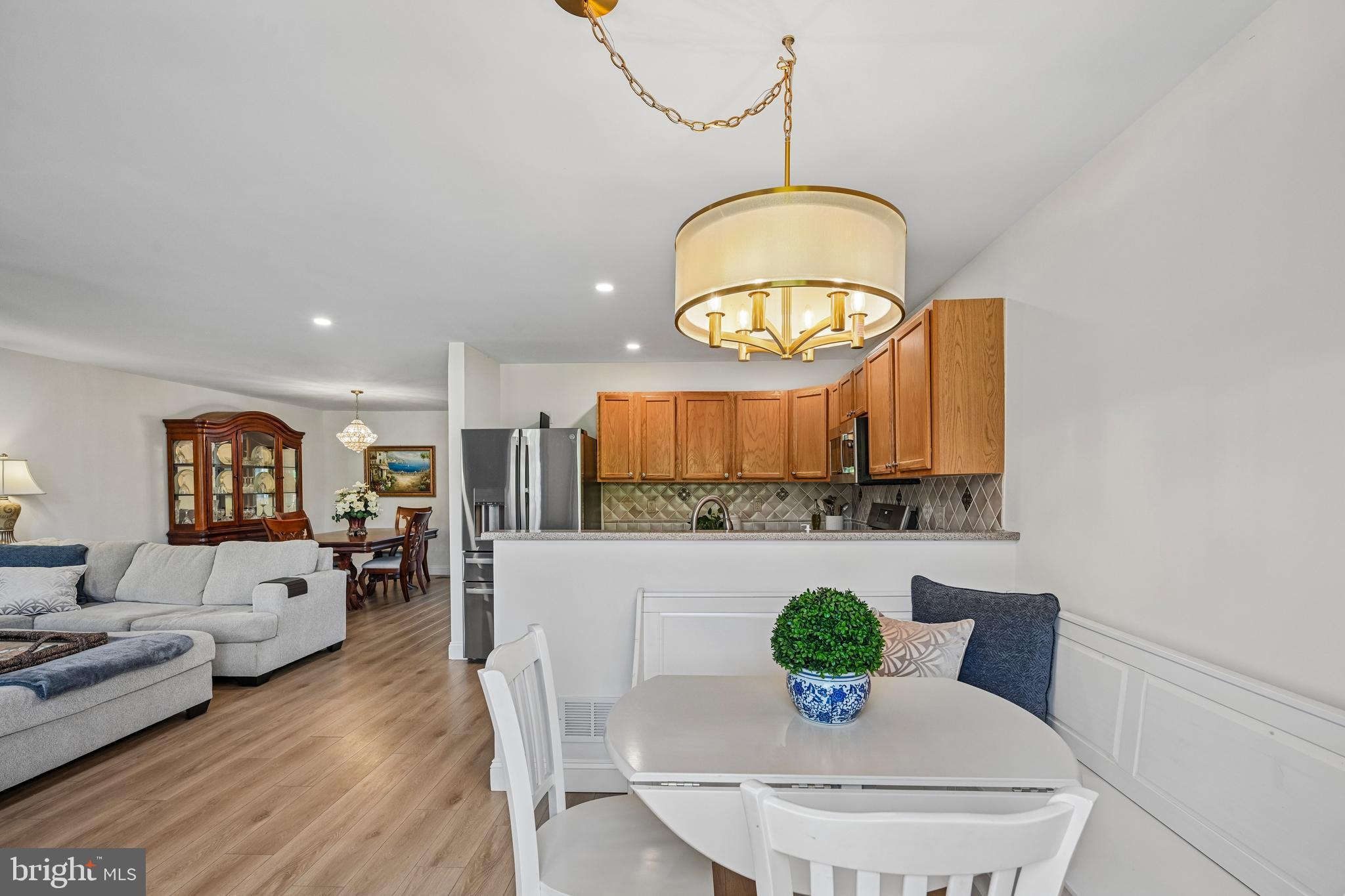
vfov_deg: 73.7
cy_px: 448
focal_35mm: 16
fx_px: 598
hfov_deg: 96.7
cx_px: 672
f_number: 8
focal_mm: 16
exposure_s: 1/80
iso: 800
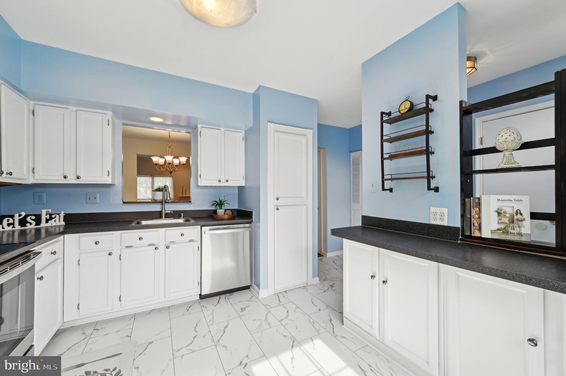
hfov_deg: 104.3
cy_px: 188
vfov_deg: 81.1
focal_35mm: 14
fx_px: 220
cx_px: 283
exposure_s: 1/20
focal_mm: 14
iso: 100
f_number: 8
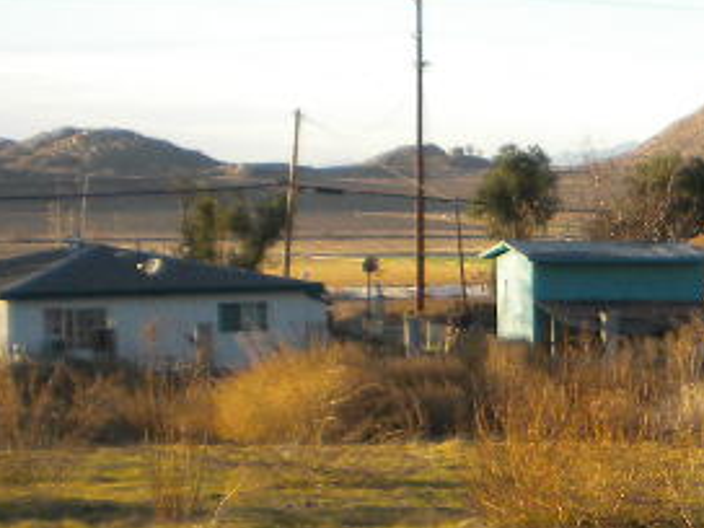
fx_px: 2685
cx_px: 1149
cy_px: 507
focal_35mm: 132
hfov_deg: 13.8
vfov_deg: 11.1
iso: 113
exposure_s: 1/308
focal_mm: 6.3
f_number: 4.6
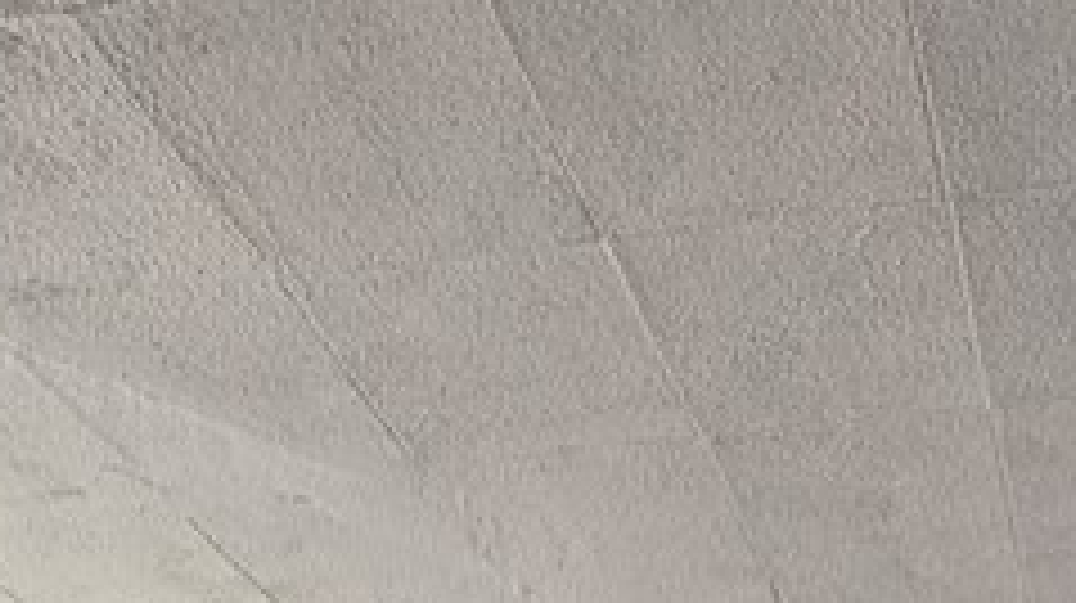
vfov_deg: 14.0
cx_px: 939
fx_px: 1597
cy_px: 1490
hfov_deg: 35.4
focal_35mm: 56
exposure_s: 1/342
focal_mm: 2.02
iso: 54
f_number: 1.7
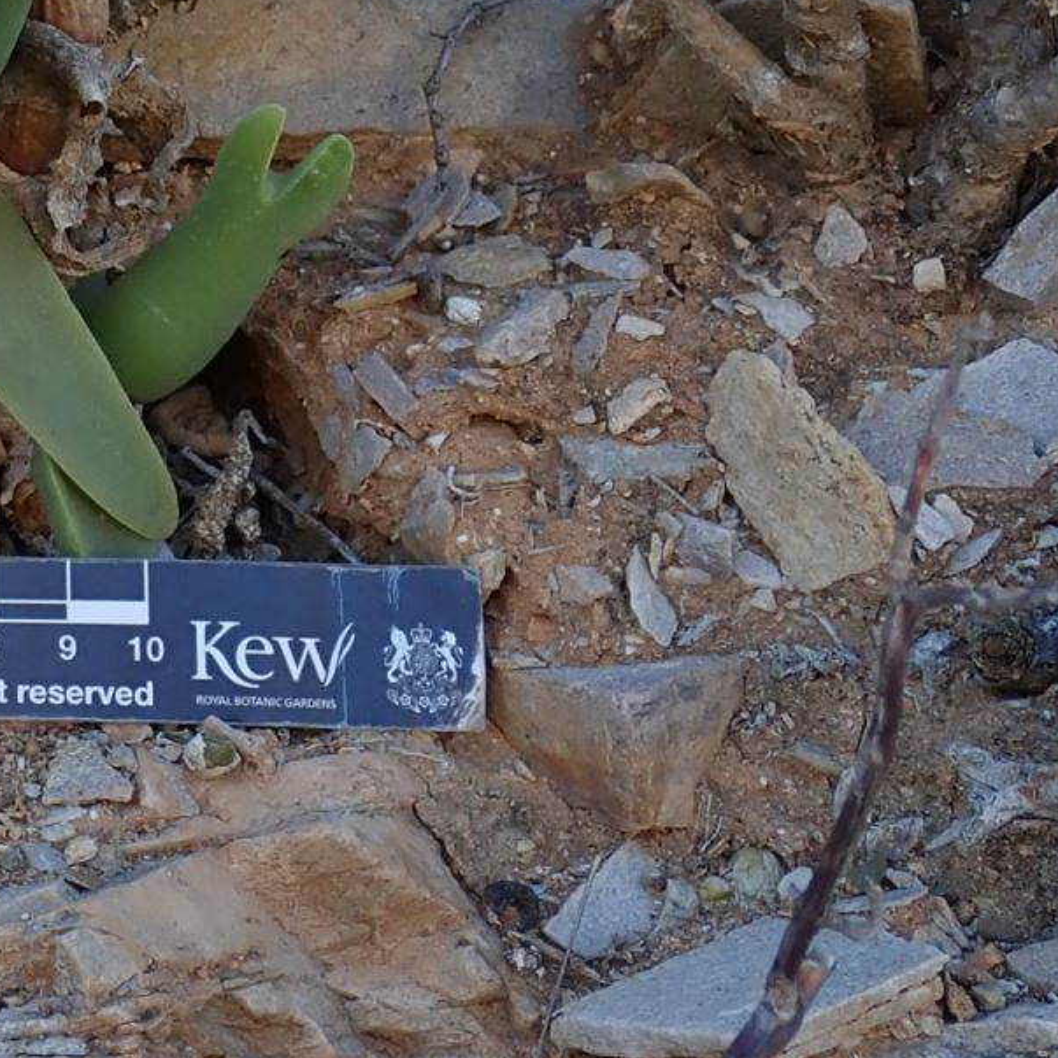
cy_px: 32
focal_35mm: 88
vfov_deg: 19.2
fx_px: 3043
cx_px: -400
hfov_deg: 18.1
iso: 100
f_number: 3.2
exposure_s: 1/125
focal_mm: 5.5
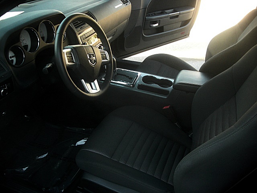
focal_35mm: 36
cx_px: 128
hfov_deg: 51.4
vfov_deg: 39.7
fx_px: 267
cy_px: 96
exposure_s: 1/80
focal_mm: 6.3
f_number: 2.8
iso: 200
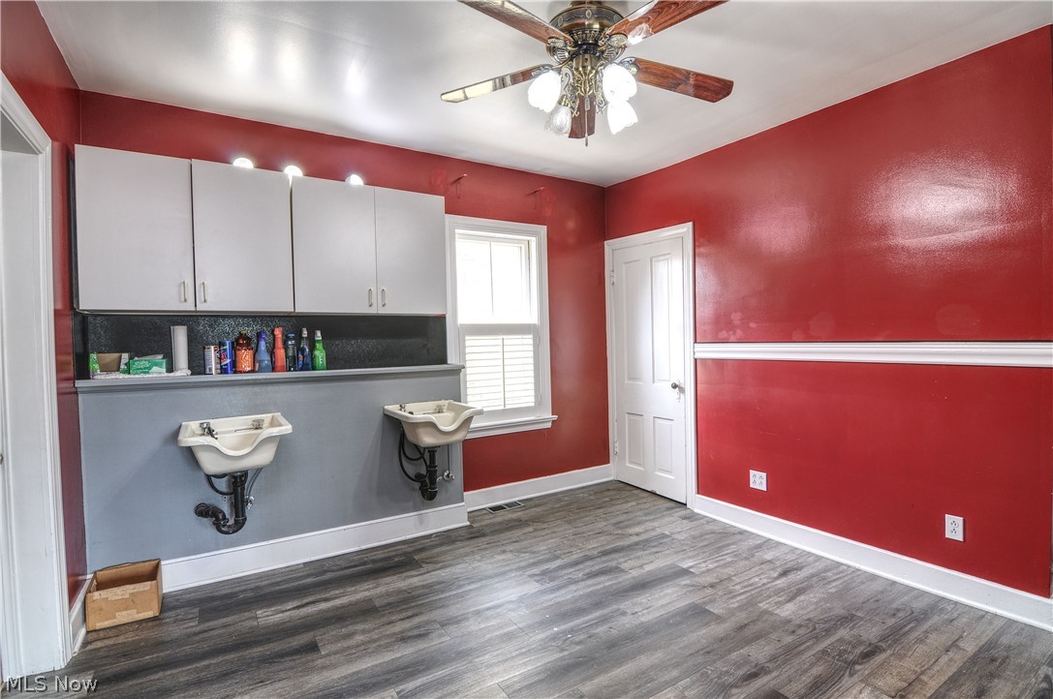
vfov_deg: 71.9
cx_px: 526
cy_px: 350
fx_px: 482
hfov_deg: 95.0
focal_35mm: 16
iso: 200
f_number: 8
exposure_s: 1/8
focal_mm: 11
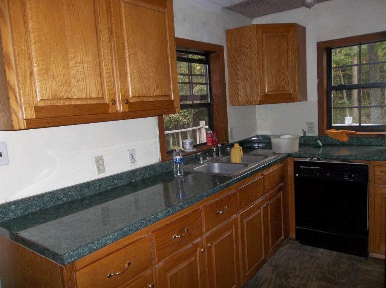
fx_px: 301
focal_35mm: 27
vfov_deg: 51.2
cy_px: 144
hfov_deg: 65.4
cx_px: 193
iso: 160
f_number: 3.5
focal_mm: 4.9
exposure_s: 1/30
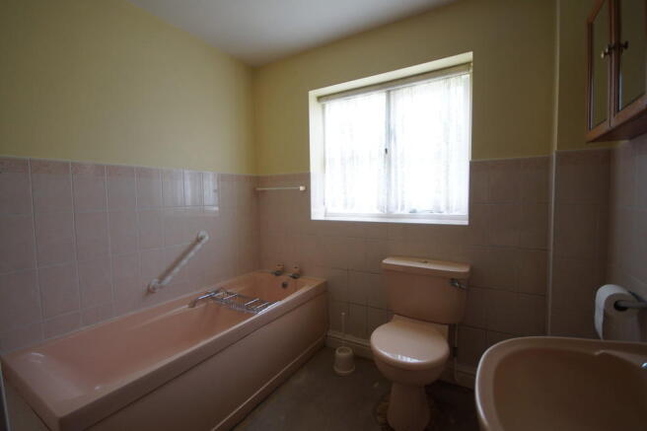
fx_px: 269
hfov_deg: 100.4
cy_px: 216
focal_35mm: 15
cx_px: 324
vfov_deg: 77.3
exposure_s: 1/60
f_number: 4
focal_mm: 10
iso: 320
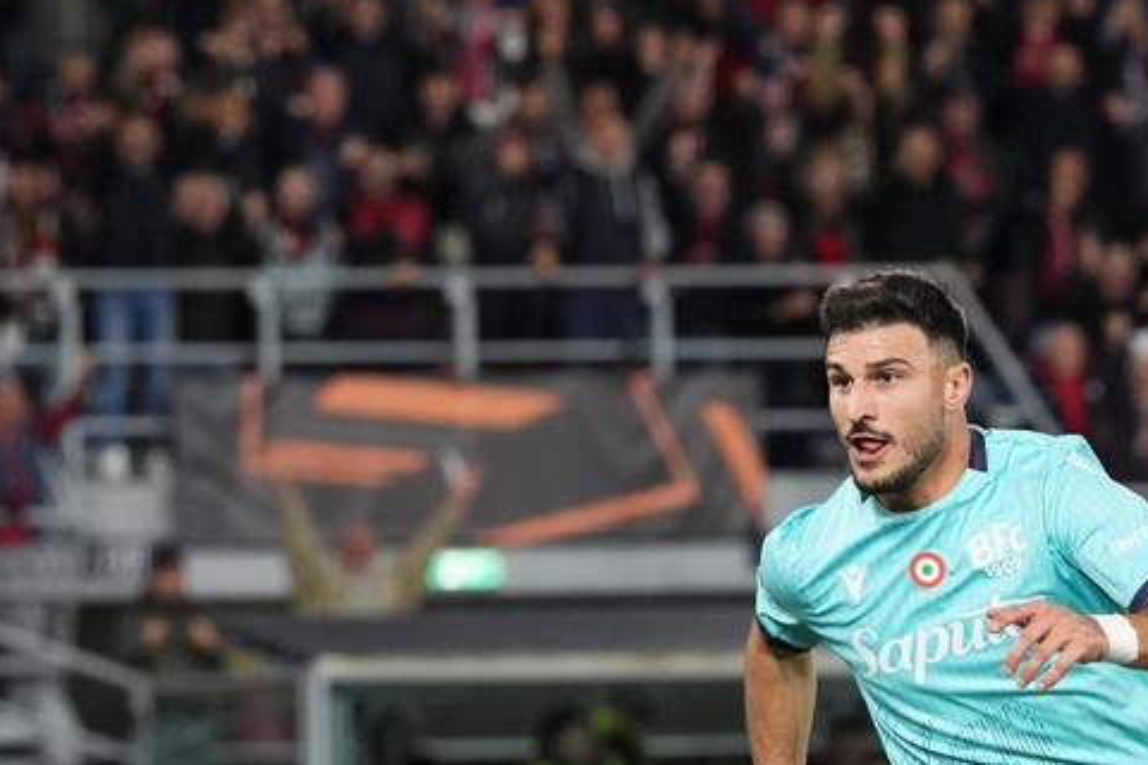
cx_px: 1048
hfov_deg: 4.9
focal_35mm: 420
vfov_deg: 3.3
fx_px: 13392
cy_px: 592
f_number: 3.5
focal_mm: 144
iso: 2500
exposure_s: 1/2000
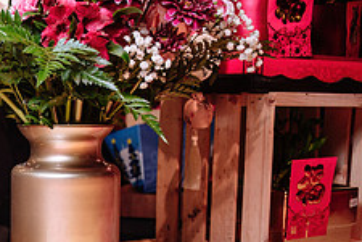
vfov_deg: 16.9
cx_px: -8
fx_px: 804
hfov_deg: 24.1
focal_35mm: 80
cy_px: 207
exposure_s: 1/160
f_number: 4
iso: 125
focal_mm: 20.6
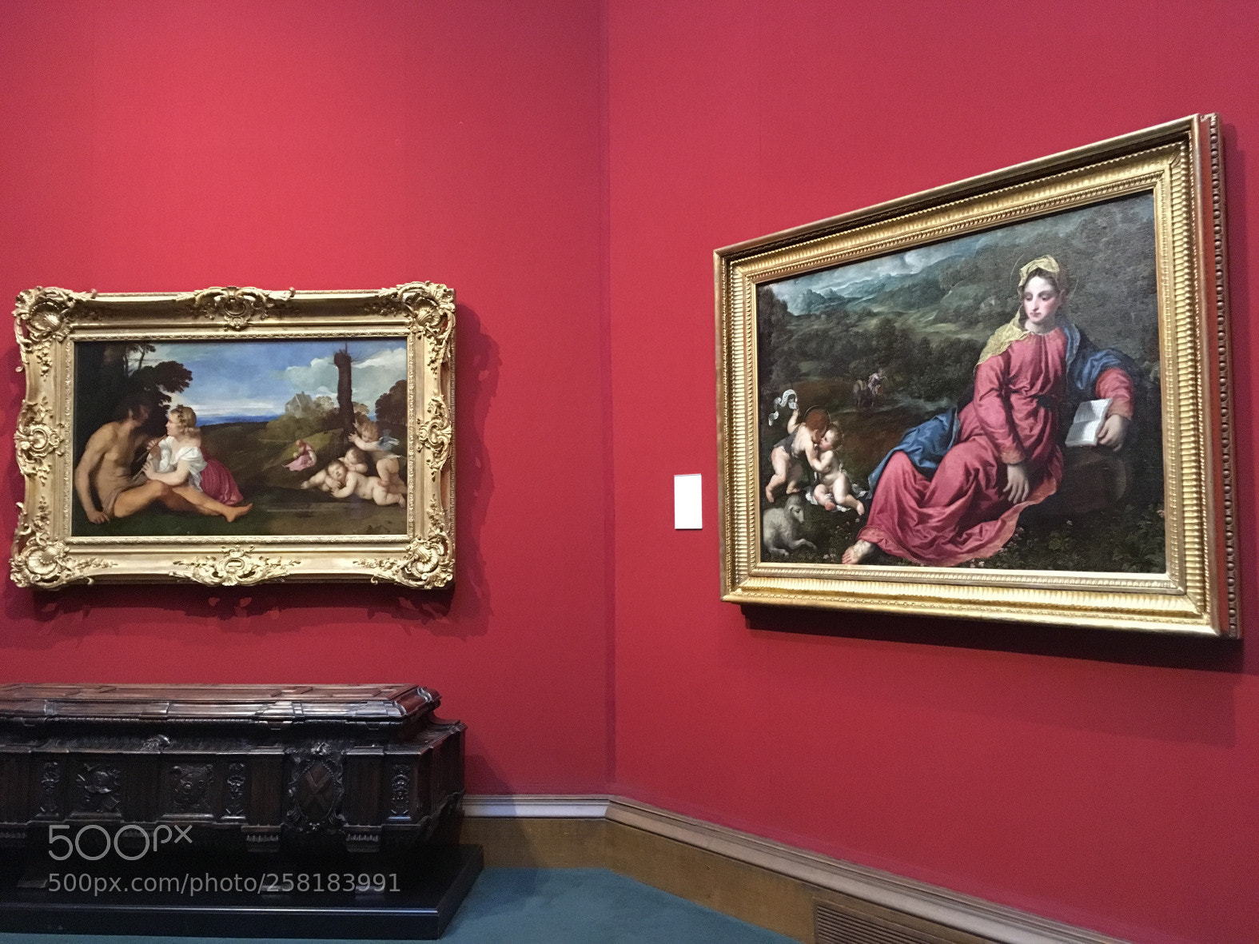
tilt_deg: +4.4
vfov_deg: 48.2
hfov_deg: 61.7
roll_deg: -0.3
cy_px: 472
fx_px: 1055
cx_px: 630
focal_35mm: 29
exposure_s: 1/17
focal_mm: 4.15
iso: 320
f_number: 2.2
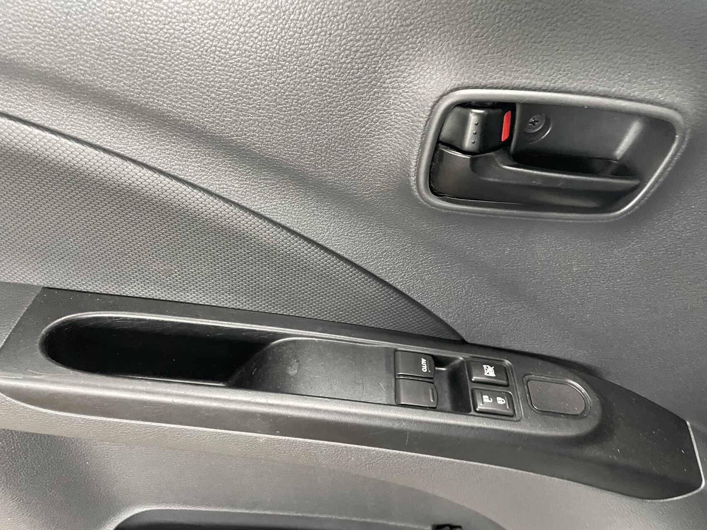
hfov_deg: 67.3
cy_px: 265
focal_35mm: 26
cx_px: 354
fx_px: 531
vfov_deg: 53.1
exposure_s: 1/44
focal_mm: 4.2
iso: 500
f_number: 1.6
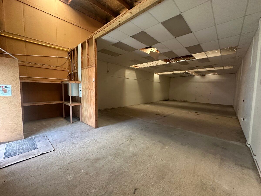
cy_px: 98
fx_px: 106
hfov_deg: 102.1
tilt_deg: -4.9
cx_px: 130
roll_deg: -1.4
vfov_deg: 85.7
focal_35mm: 14
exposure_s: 1/64
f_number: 2.2
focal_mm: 2.22
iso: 320
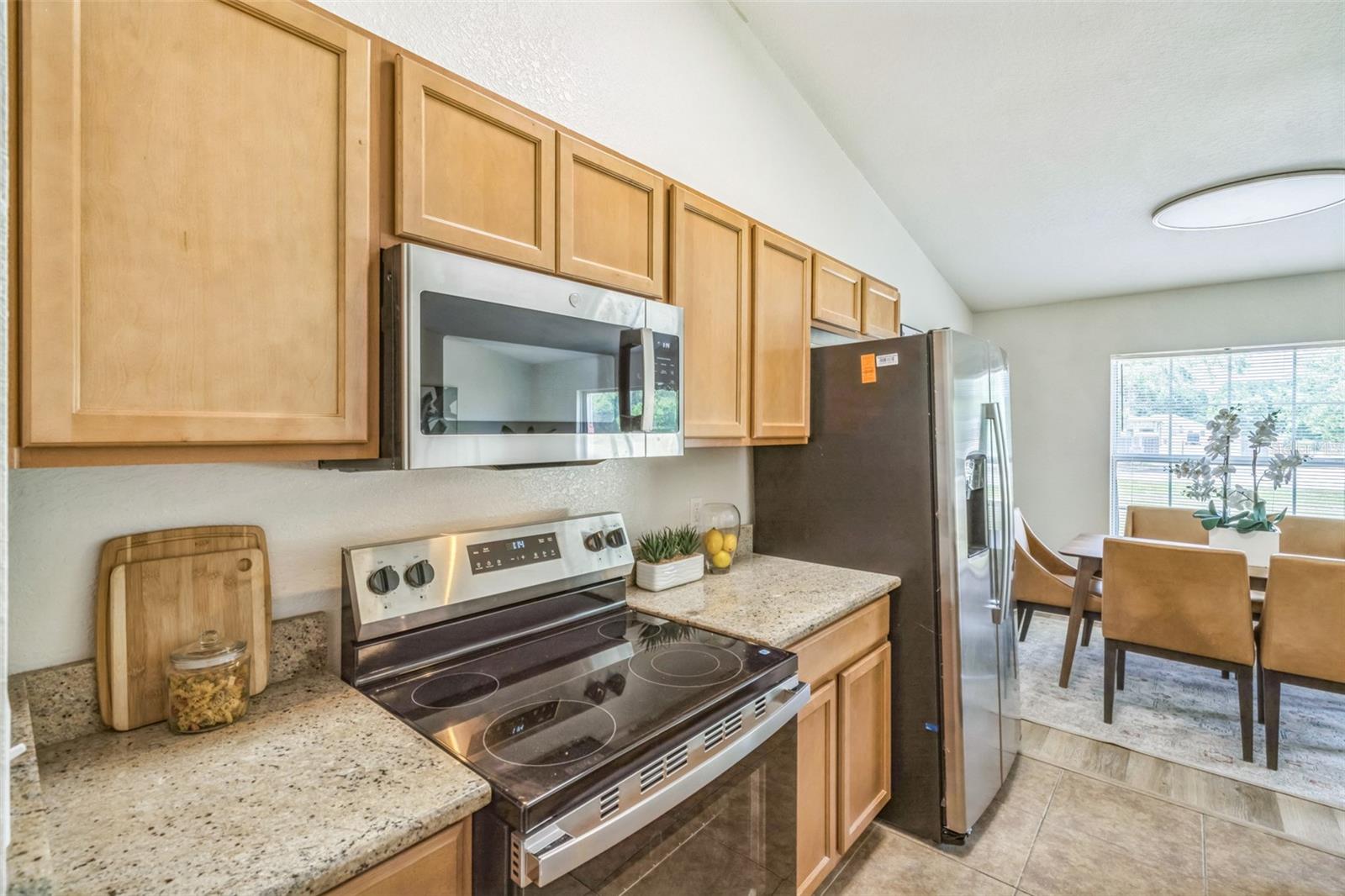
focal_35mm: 15
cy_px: 448
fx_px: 560
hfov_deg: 100.4
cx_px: 672
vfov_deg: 77.3
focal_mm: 15
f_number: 8
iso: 160
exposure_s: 1/25
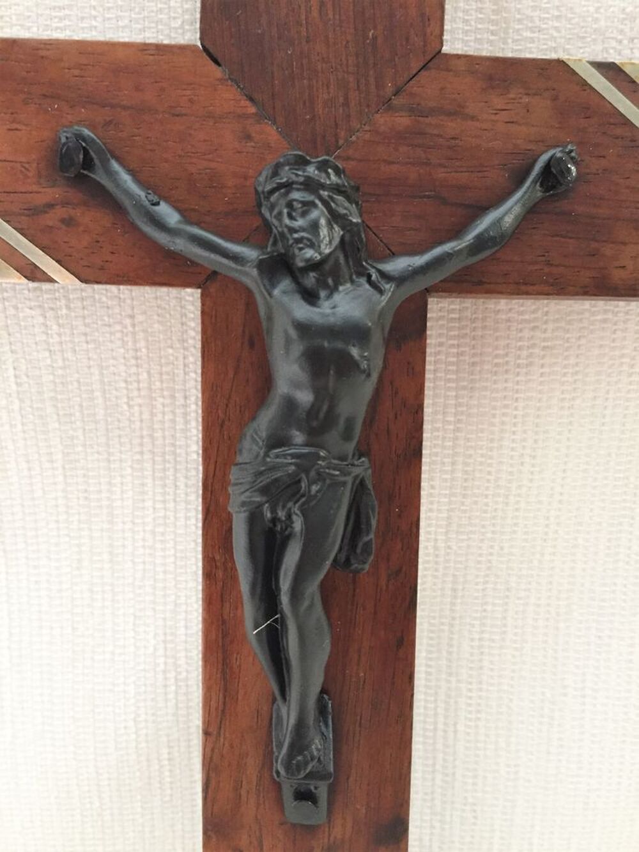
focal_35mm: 29
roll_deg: -0.8
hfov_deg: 48.2
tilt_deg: -14.8
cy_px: 426
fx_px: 714
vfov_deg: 61.7
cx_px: 320
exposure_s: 1/33
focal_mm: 4.15
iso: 250
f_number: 2.2
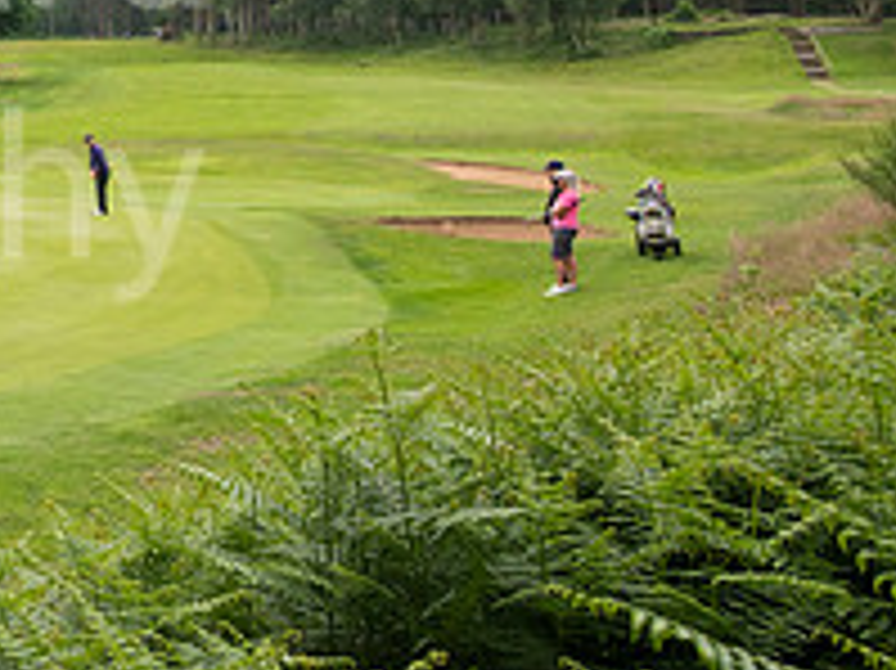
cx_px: -369
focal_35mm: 59
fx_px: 1526
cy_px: -25
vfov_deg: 23.6
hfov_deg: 26.1
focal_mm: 21
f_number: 8
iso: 400
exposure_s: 1/320
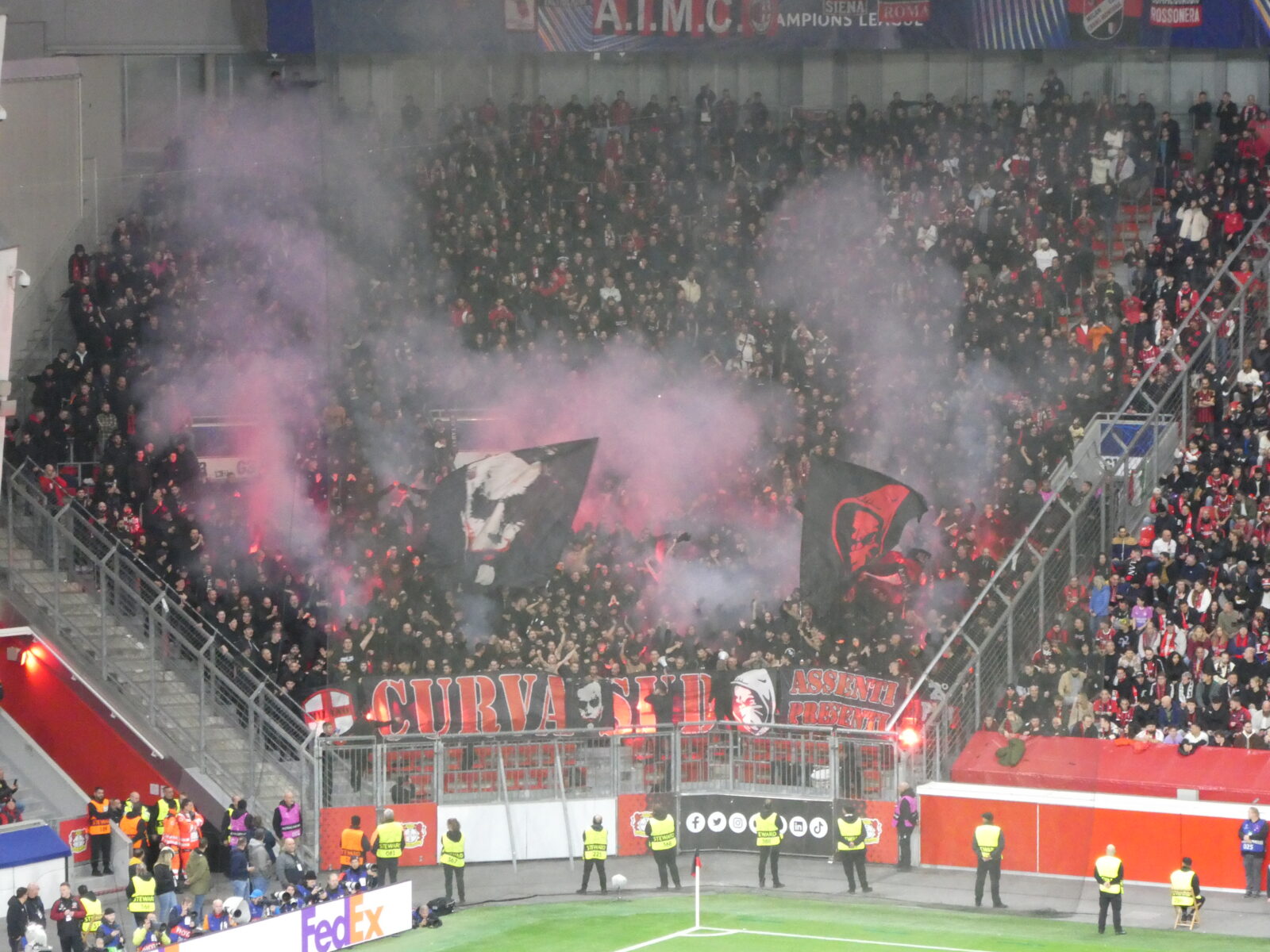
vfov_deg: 9.3
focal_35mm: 160
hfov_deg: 12.3
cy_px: 476
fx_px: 5870
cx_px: 635
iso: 1250
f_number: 5.5
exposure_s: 1/80
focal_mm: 28.7
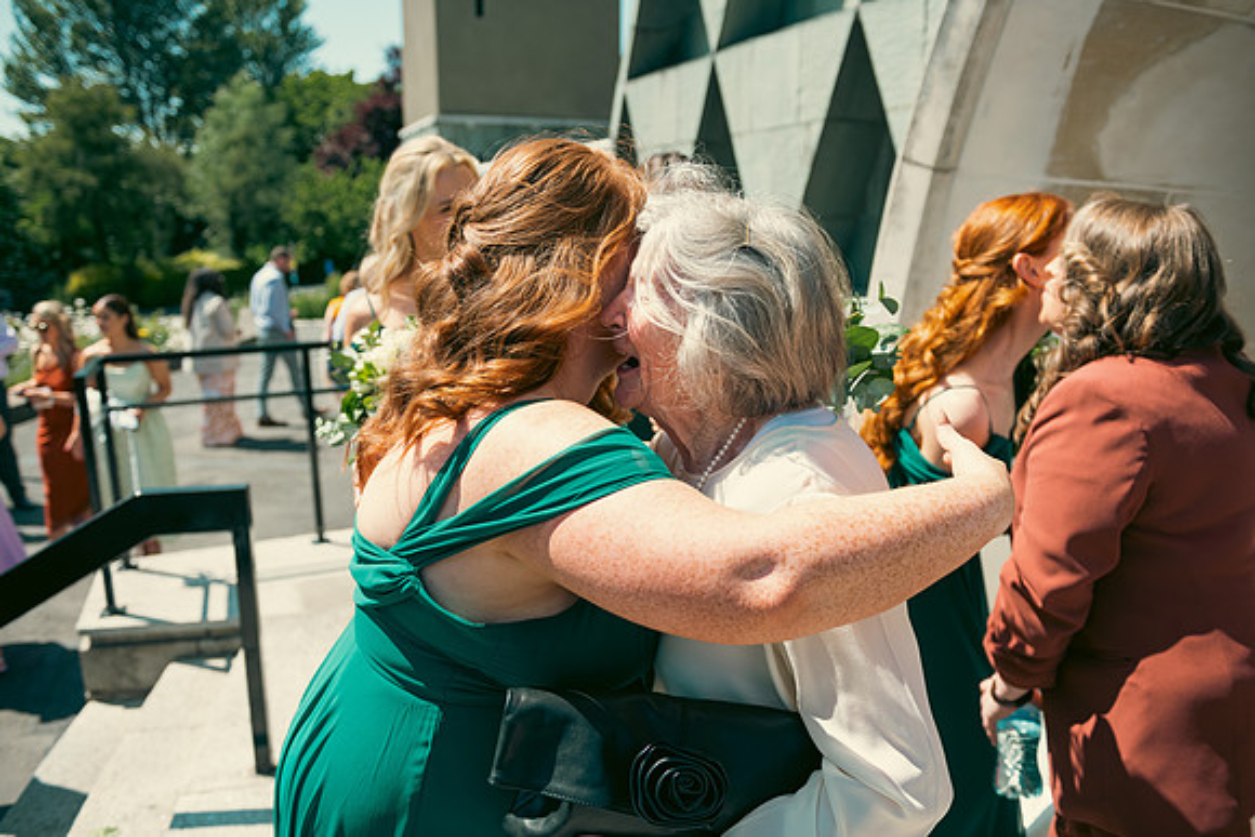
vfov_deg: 48.0
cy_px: 418
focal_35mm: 27
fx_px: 941
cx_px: 628
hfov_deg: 67.4
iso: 100
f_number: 3.5
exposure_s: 1/800
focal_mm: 27
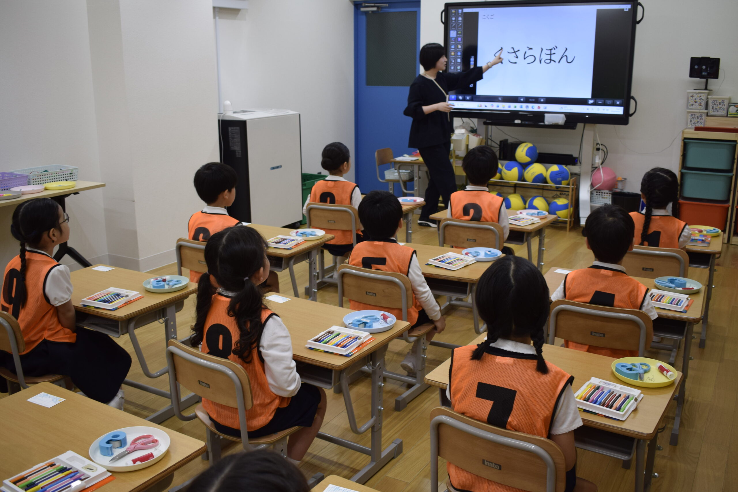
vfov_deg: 38.4
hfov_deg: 55.1
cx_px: 369
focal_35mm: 34
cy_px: 246
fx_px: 707
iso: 400
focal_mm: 23
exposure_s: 1/90
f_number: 4.8
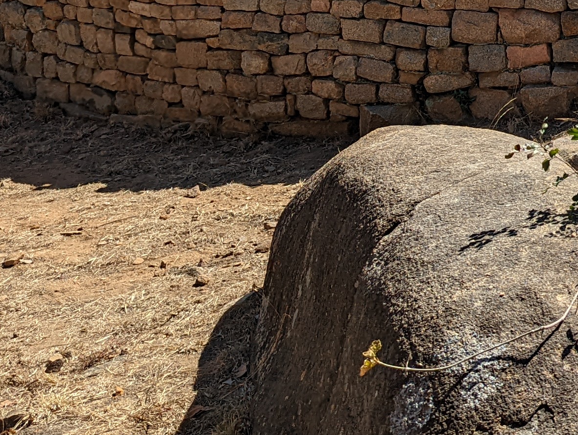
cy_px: -76
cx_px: 866
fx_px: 1388
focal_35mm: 83
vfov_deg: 17.1
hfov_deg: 20.2
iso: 34
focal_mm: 6.81
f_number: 1.85
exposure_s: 1/1639
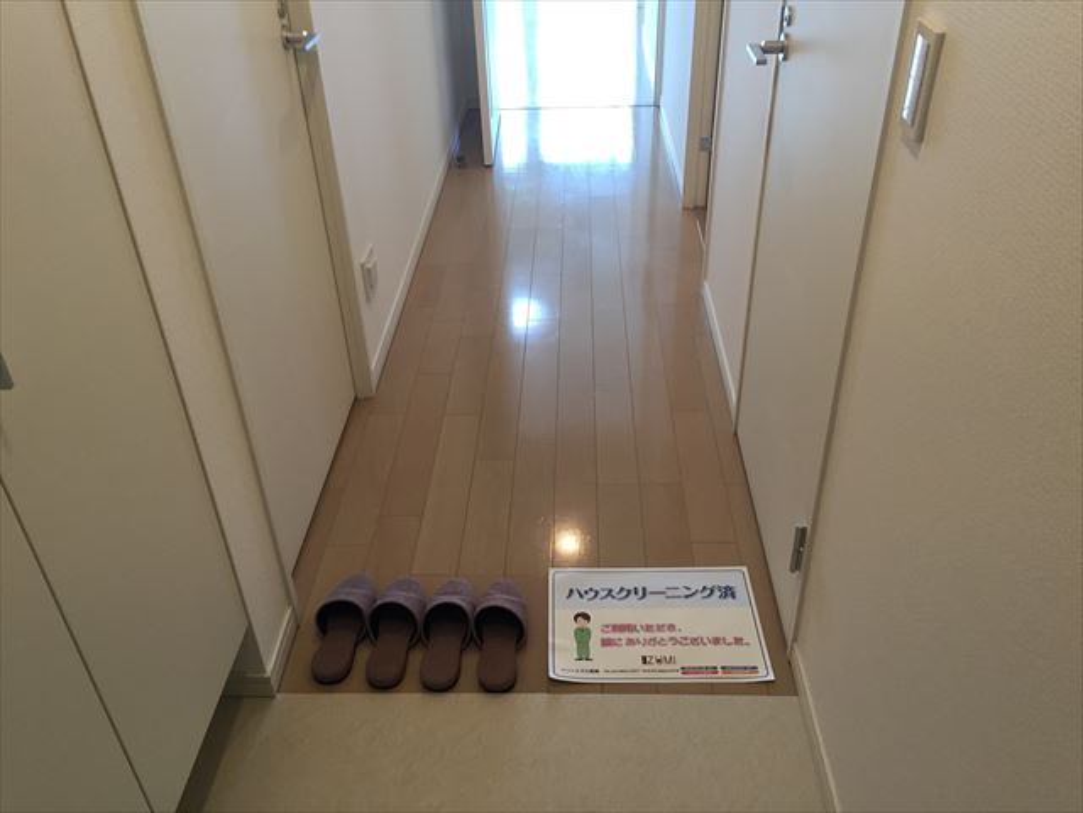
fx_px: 907
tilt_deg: -36.0
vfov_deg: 48.2
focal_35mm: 29
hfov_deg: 61.7
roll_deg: +4.1
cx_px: 542
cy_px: 406
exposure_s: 1/30
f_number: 2.2
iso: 50
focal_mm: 4.15
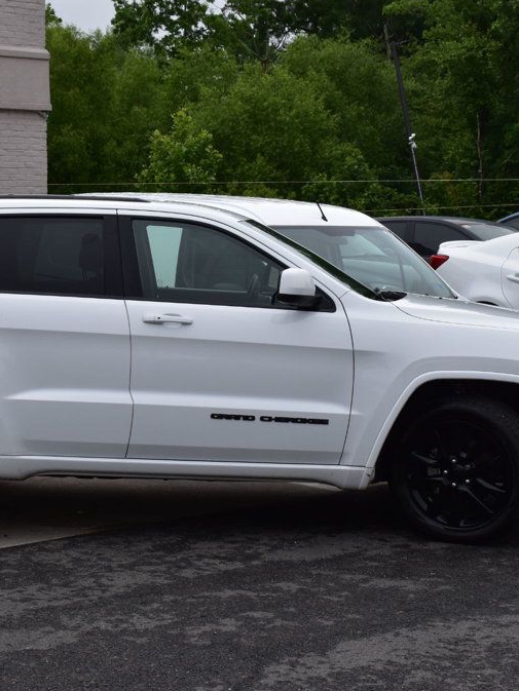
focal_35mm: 77
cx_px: 146
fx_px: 1533
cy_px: 343
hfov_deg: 19.1
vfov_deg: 25.4
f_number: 11
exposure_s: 1/500
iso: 400
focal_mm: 35
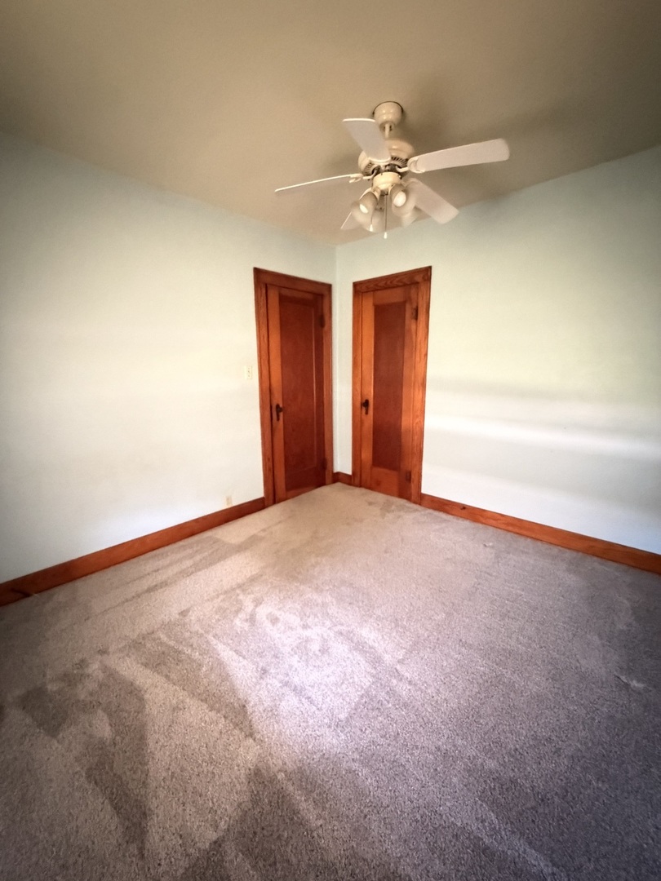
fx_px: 356
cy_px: 440
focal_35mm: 14
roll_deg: +0.8
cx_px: 330
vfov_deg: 102.1
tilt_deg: -12.3
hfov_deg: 85.7
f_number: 2.2
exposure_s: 1/30
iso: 3200
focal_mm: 2.22
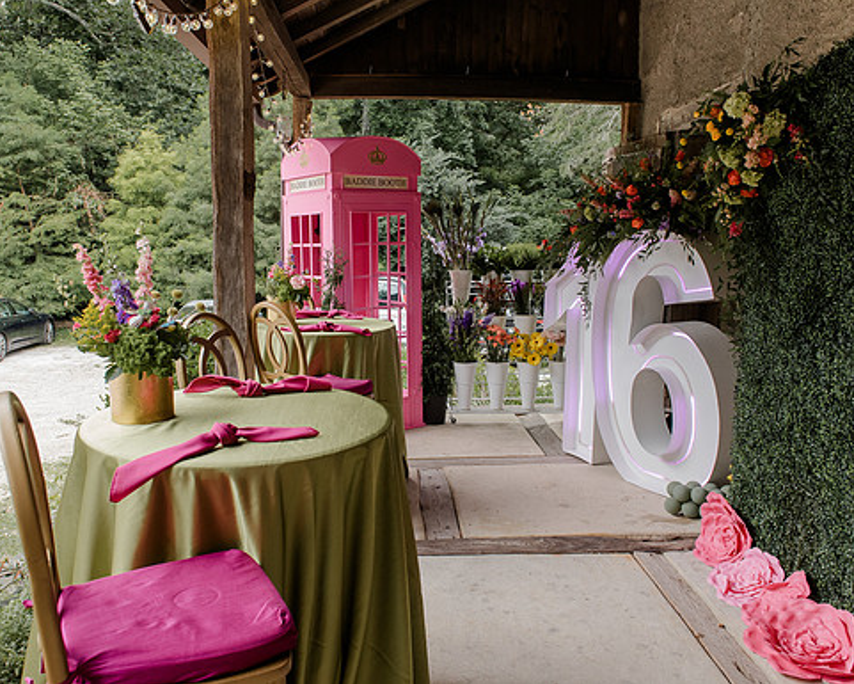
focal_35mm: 30
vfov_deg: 48.5
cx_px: 390
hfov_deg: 58.7
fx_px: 758
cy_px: 332
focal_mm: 24
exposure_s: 1/200
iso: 1000
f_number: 5.6
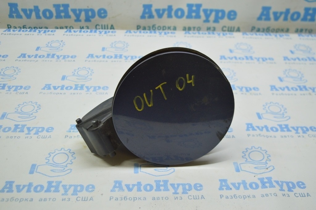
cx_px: 158
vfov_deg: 33.0
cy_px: 105
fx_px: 355
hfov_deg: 48.0
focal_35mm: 40
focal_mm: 27
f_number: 4
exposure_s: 1/60
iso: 400
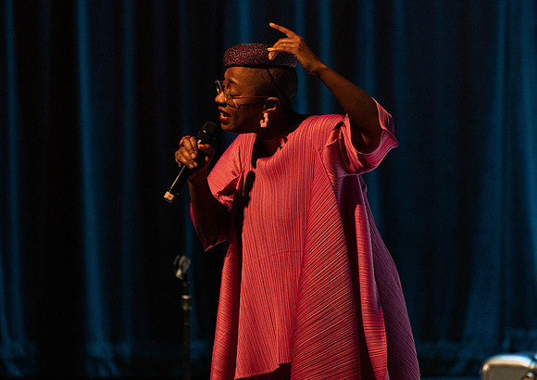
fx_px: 7159
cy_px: 191
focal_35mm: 471
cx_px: 305
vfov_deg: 3.0
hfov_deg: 4.3
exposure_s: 1/250
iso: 3200
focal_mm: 397
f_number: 5.6
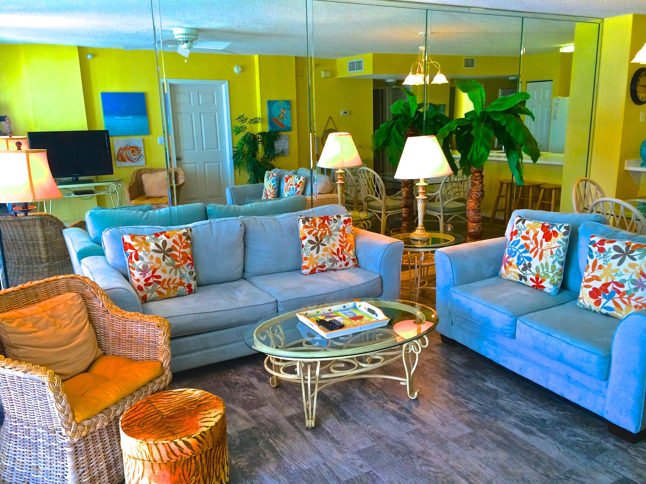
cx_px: 323
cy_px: 242
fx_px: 560
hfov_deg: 60.0
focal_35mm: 30
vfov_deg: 46.8
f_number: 2.2
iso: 64
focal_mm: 4.12
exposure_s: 1/30
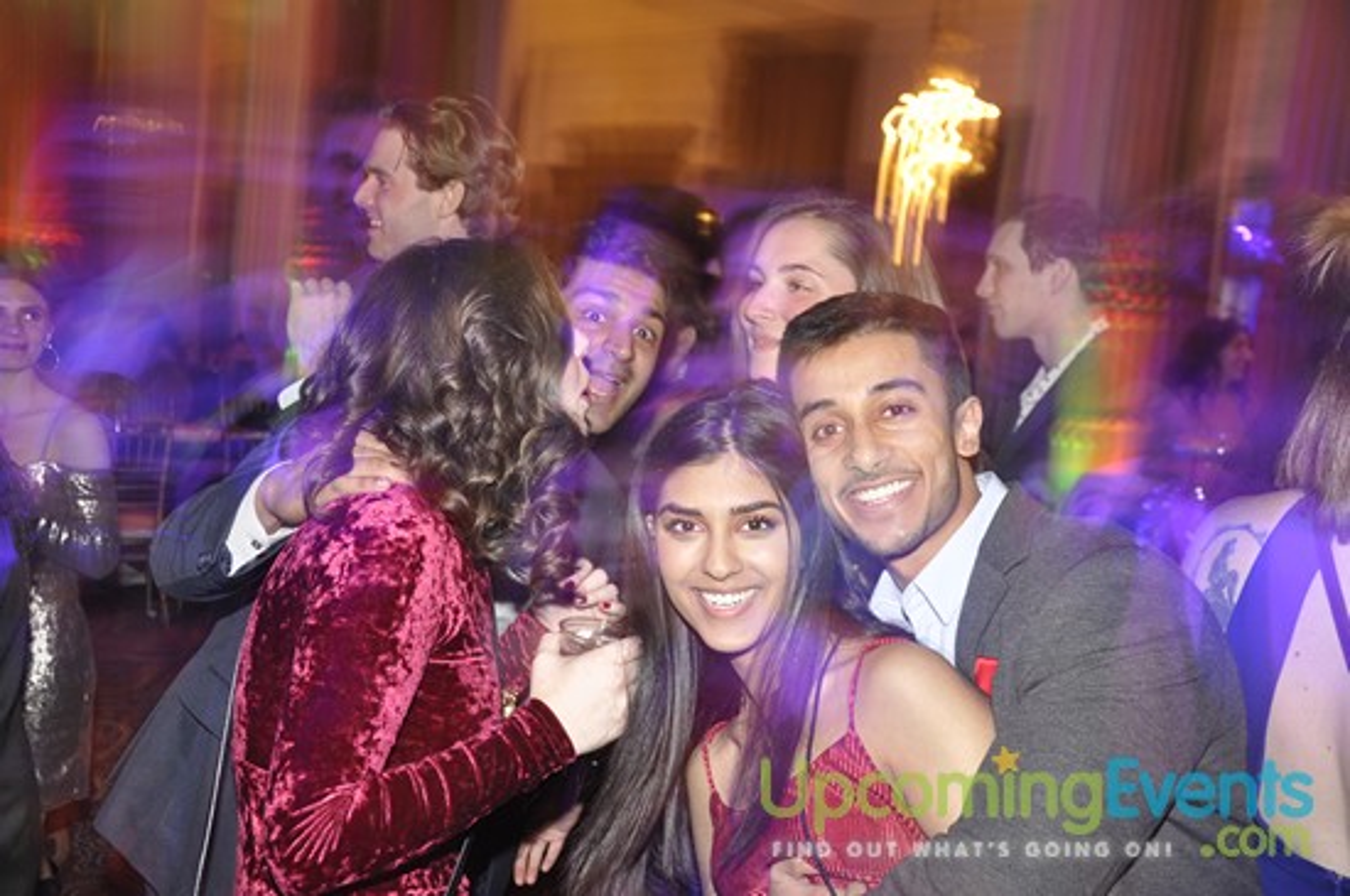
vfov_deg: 34.1
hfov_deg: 49.6
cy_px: 448
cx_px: 675
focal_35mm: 39
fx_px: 1460
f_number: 5
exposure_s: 1
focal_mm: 26
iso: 400
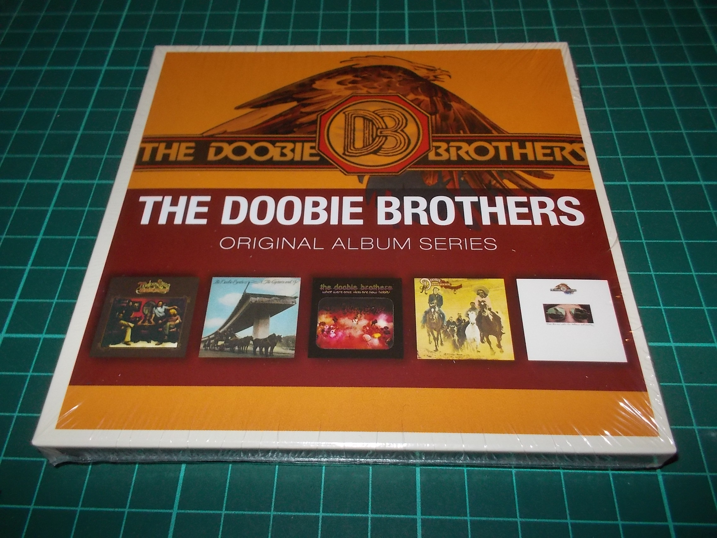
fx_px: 601
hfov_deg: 61.7
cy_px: 269
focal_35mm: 29
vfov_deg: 48.2
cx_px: 358
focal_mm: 4.1
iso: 200
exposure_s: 1/30
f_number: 3.3
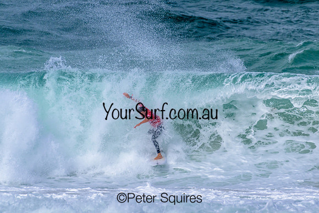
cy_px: 106
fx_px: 7976
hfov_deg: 2.3
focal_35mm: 900
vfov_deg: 1.5
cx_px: 160
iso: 720
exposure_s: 1/2500
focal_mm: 900
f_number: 11
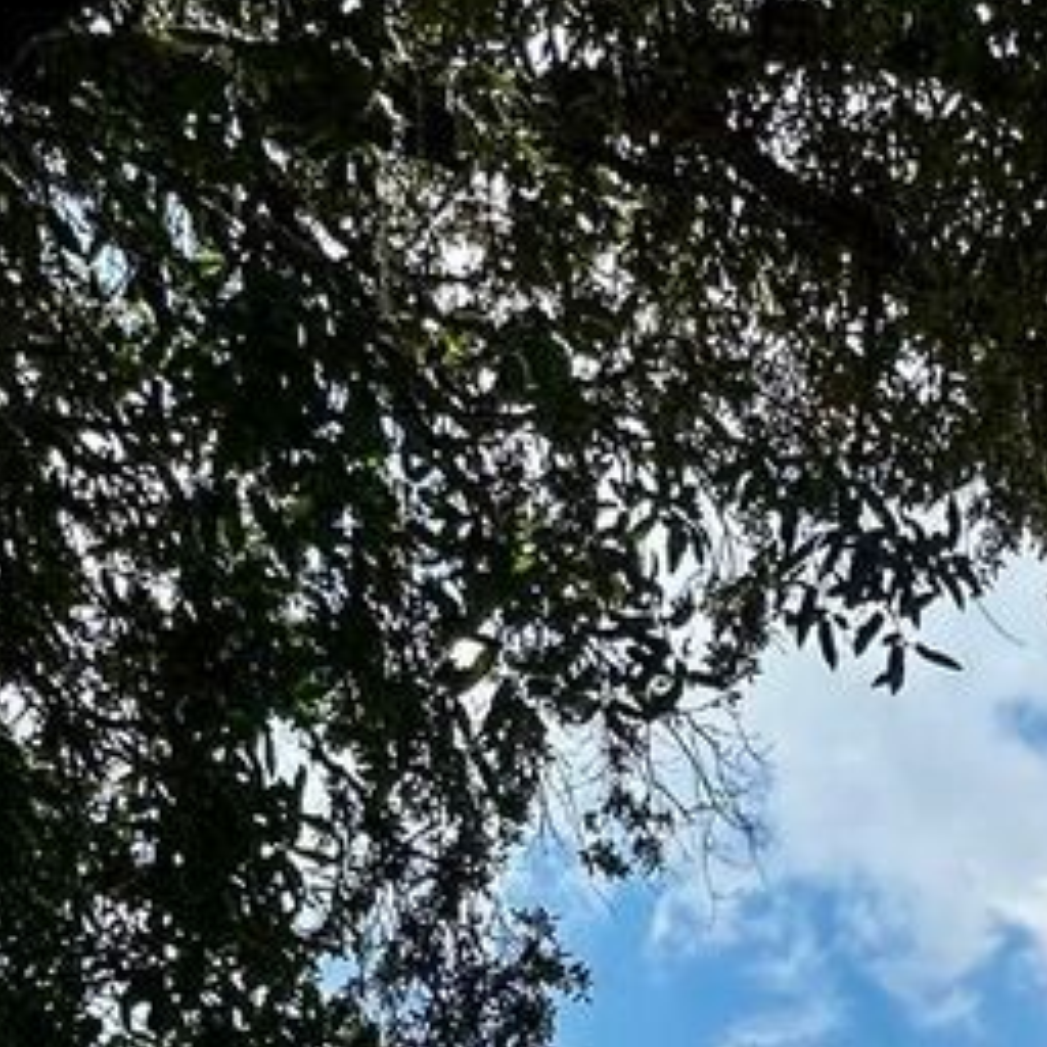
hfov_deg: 28.5
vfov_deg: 22.2
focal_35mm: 58
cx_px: 920
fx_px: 1985
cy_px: 1718
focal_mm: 2.22
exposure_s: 1/1208
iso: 50
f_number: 2.2
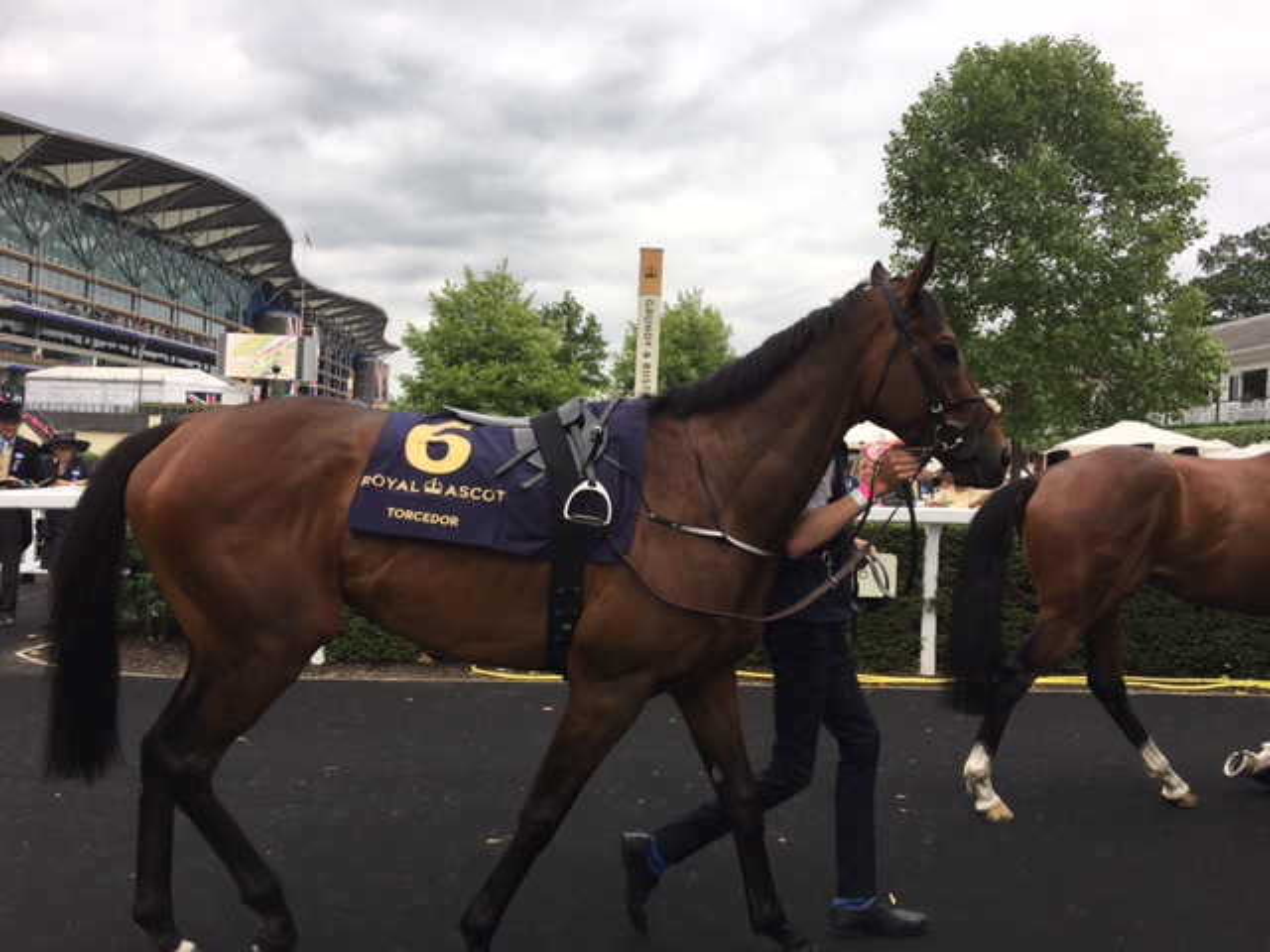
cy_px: 476
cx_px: 635
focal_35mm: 29
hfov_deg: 61.7
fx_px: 1064
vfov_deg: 48.2
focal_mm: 4.15
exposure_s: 1/549
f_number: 2.2
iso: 25
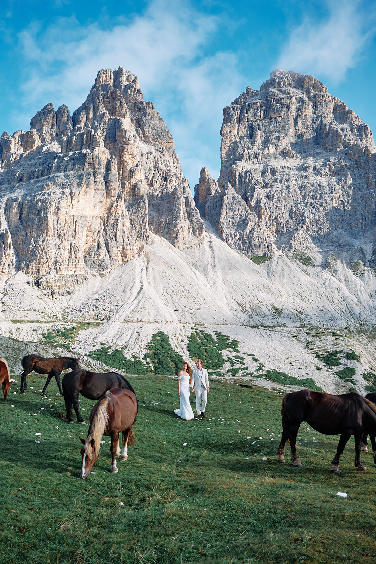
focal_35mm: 35
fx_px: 548
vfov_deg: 54.4
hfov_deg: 37.9
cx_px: 188
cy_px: 282
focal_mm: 23
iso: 125
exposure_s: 1/1000
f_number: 2.8
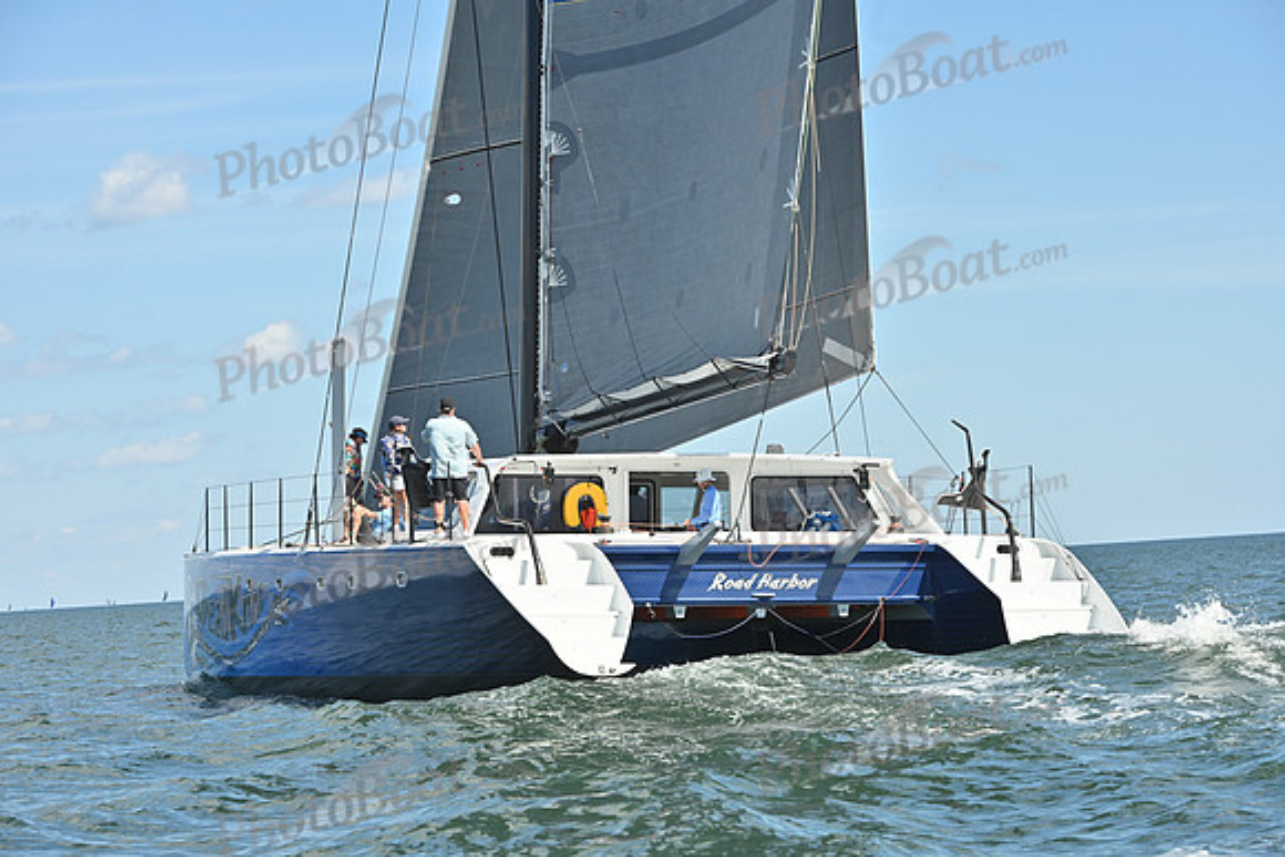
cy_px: 428
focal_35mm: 105
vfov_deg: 13.0
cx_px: 642
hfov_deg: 19.5
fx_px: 3749
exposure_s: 1/1000
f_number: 9
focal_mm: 105
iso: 250
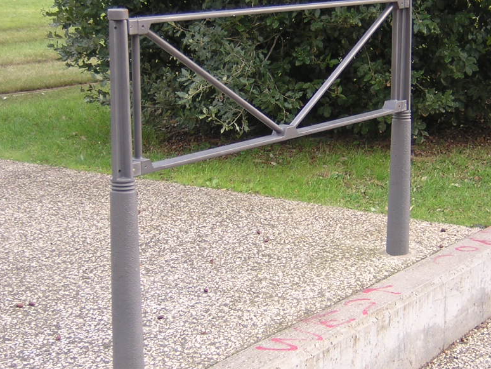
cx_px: 302
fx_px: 1163
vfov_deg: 18.0
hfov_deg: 23.8
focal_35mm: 82
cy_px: 170
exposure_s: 1/91.7
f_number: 3.4
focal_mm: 8.1
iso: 100
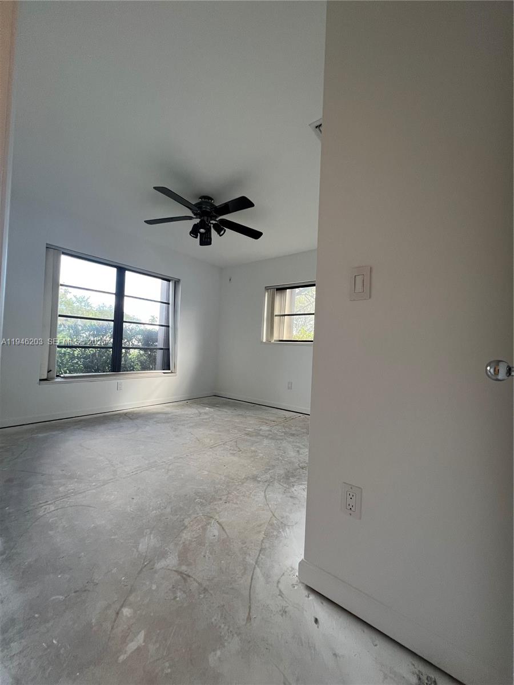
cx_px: 257
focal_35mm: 13
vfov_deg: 106.2
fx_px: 257
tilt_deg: +1.1
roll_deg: -2.5
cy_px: 342
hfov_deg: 89.9
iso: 160
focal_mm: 1.57
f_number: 1.8
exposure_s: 1/120
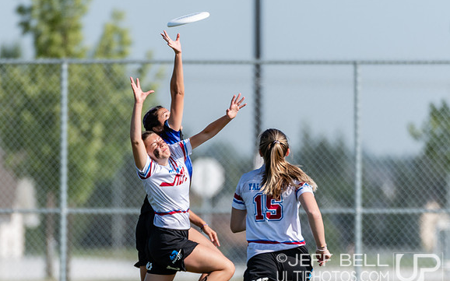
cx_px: 162
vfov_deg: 1.4
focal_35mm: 921
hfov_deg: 2.3
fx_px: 11293
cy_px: 209
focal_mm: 400
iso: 200
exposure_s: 1/1250
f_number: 4
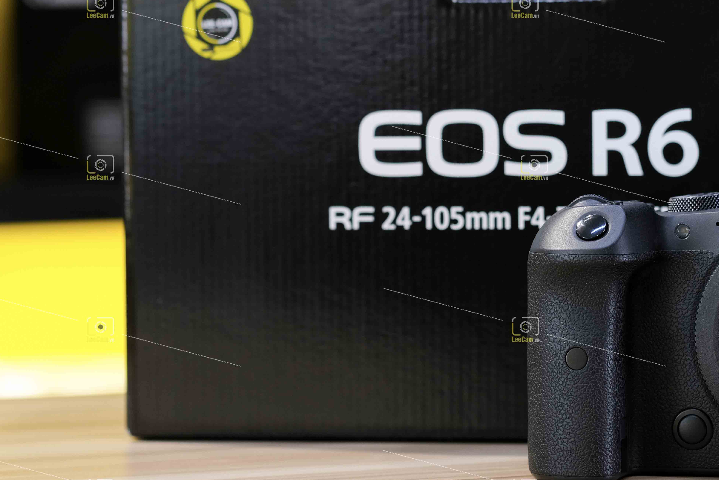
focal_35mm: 142
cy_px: 181
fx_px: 2836
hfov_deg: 14.4
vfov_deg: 9.7
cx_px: 525
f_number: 4
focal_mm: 60
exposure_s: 1/60
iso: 500
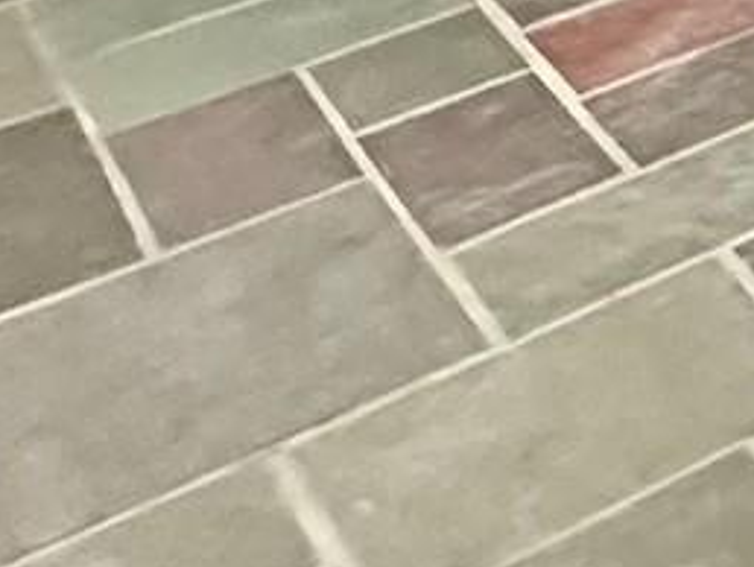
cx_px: 1862
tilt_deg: -11.2
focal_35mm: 111
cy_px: -868
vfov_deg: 10.9
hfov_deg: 13.0
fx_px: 2420
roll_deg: -0.7
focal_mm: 2.22
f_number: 2.2
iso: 1000
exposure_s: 1/60
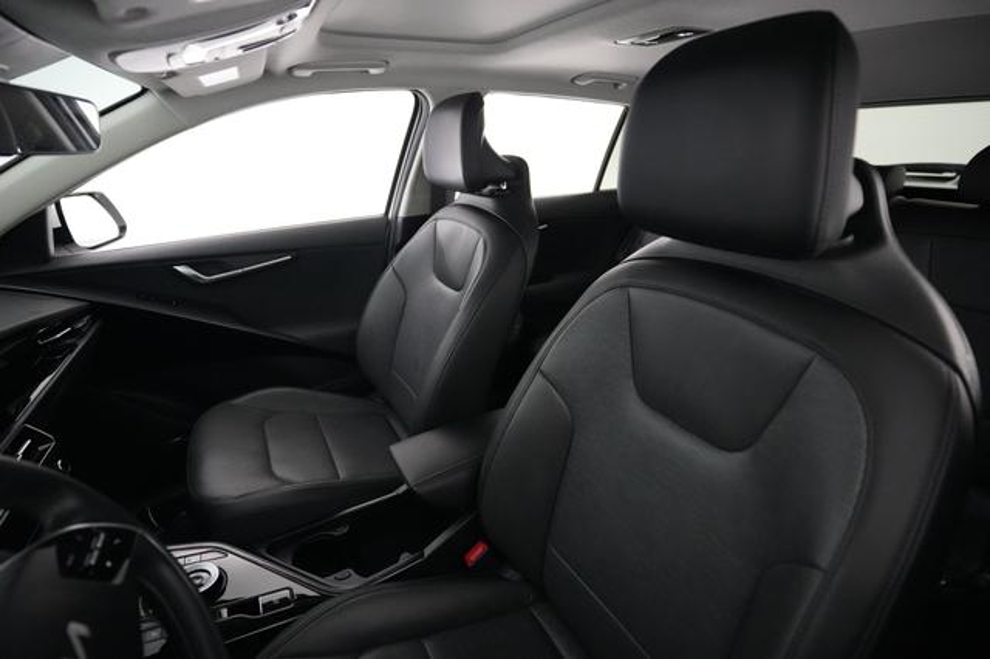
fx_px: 467
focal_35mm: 17
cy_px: 330
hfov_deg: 93.3
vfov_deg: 70.4
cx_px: 495
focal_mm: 17
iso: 12800
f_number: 2.8
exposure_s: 1/160
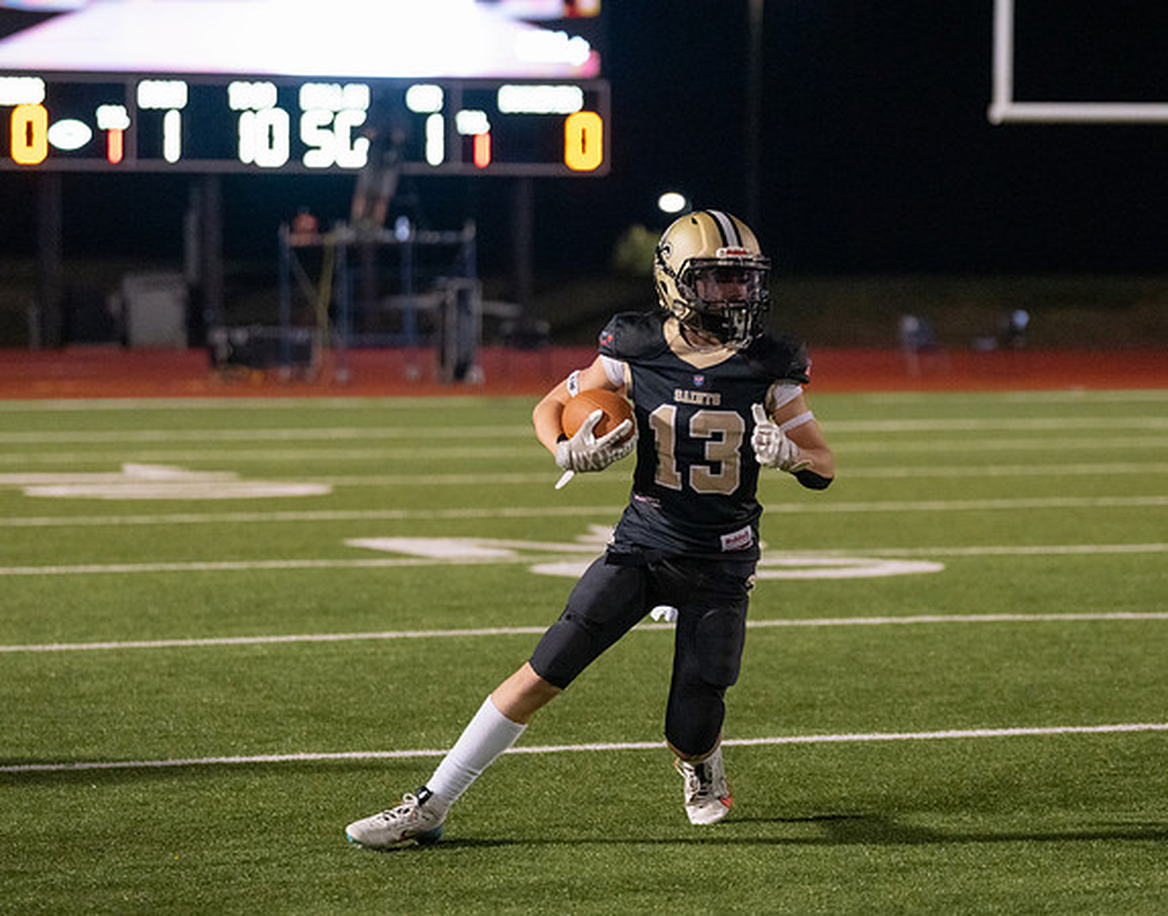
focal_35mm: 157
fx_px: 5374
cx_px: 620
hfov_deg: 12.4
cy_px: 474
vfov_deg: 9.7
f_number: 2.8
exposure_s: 1/1250
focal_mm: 115
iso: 6400
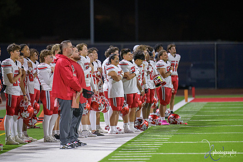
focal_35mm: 320
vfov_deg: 4.3
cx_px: 120
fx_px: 2160
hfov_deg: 6.4
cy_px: 86
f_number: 2.8
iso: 1250
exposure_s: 1/250
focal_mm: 300
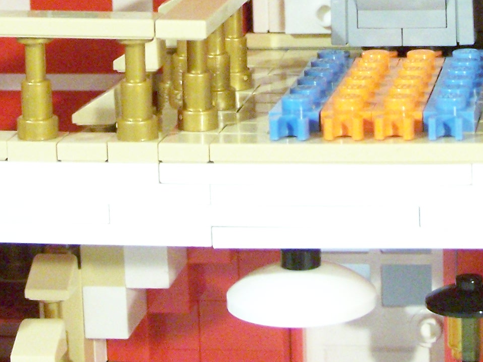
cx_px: 335
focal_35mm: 159
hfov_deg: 12.4
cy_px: -112
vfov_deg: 9.2
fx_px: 2219
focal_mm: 9.8
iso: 400
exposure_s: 1/15
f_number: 3.6
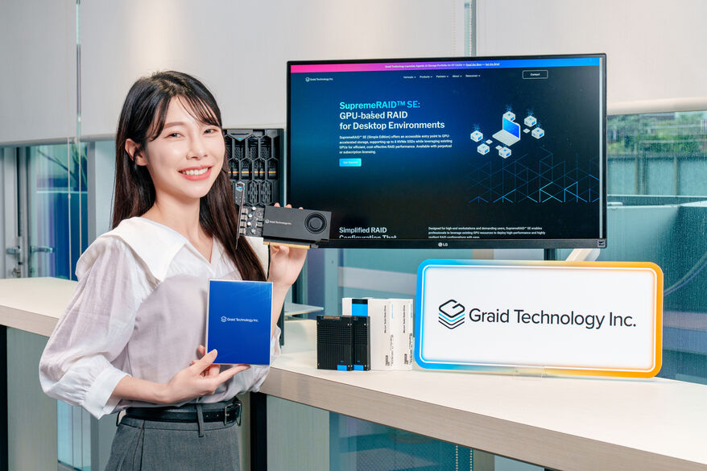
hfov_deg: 27.5
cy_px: 236
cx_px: 354
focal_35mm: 74
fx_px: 1443
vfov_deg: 18.5
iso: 800
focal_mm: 49
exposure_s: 1/100
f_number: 8
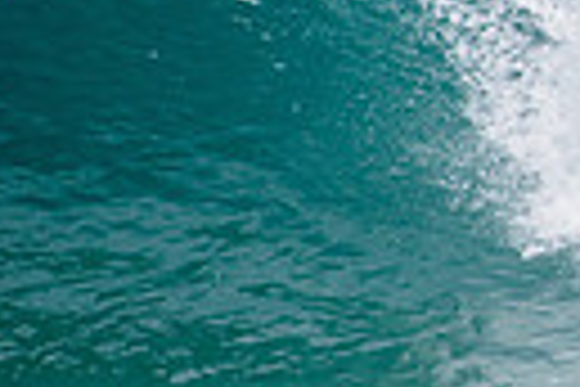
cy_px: 47
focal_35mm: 2241
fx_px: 36102
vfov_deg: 0.6
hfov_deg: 0.9
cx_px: 1281
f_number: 5.6
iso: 250
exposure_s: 1/2000
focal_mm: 500
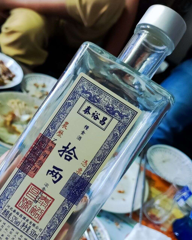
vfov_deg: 46.0
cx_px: 60
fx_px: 277
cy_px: 162
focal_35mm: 39
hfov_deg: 37.7
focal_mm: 4.71
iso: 530
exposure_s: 1/33
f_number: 1.79
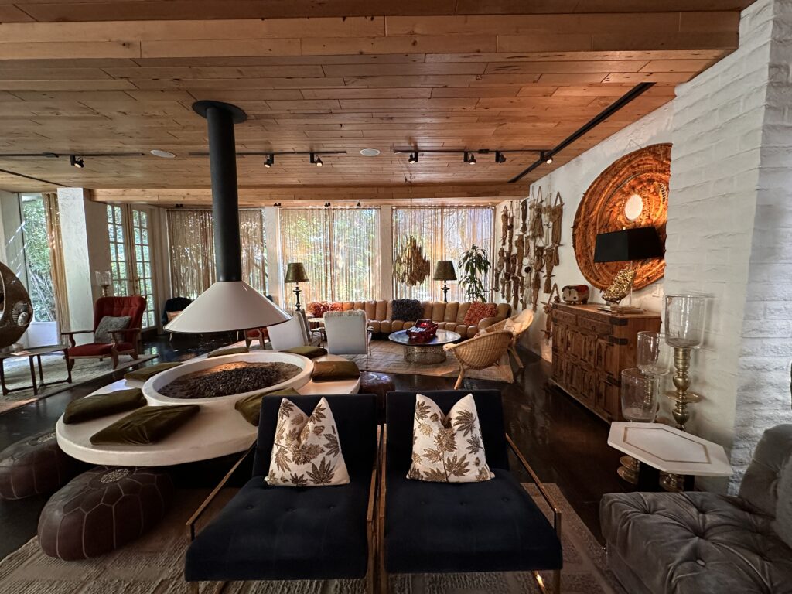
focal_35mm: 14
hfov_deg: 102.1
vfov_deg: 85.7
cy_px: 297
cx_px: 396
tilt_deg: -5.5
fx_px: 320
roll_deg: -0.4
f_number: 2.2
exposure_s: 1/60
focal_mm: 2.22
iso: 640
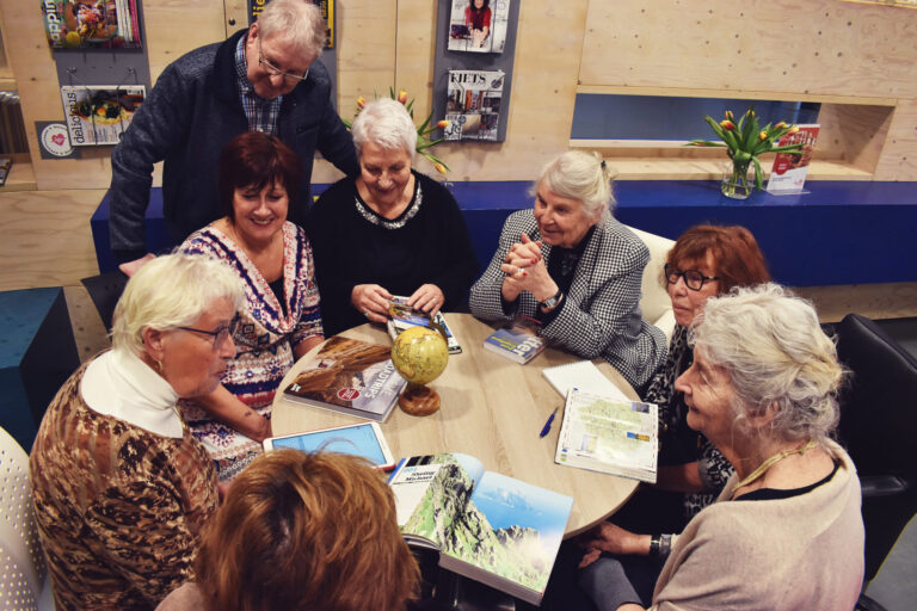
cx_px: 458
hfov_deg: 67.4
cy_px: 306
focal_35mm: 27
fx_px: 688
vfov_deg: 47.9
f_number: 5.6
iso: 800
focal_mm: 18
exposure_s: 1/60
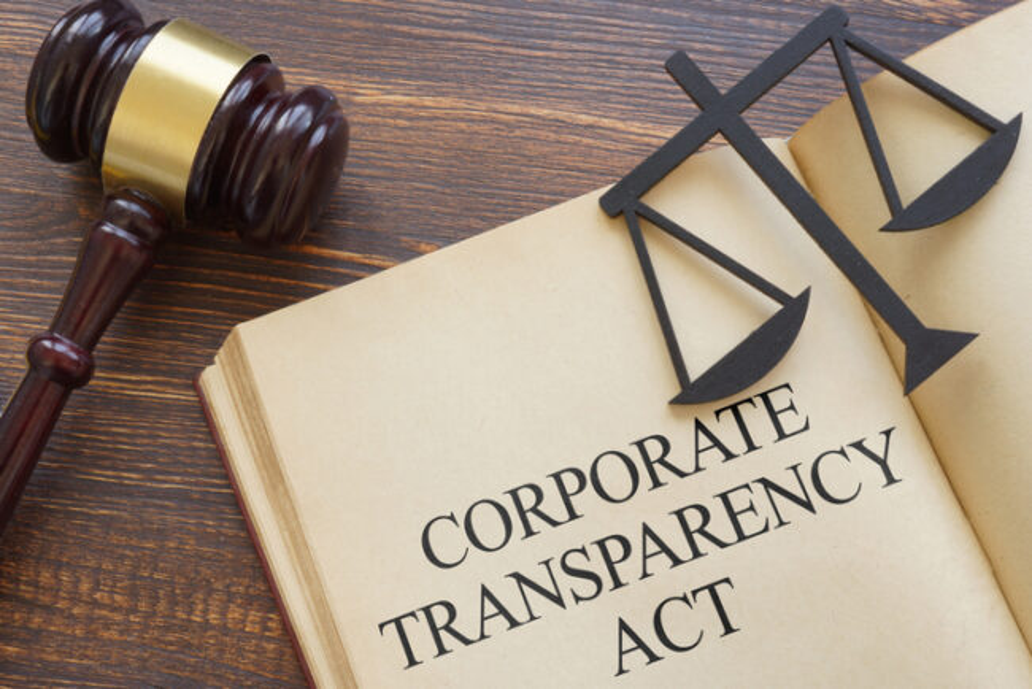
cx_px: 516
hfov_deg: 43.6
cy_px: 344
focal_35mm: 45
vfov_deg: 29.9
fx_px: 1291
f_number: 20
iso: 200
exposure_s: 1/2
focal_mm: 30
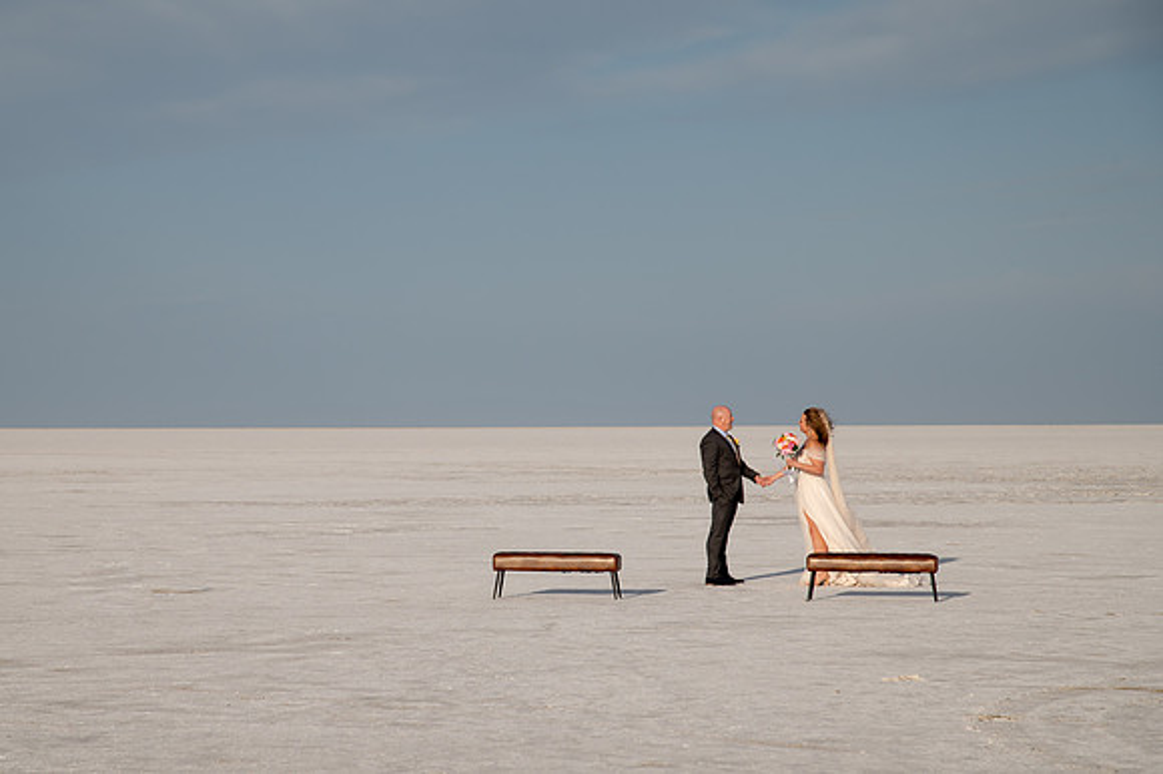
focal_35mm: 133
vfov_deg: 10.3
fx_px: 4302
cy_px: 430
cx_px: 517
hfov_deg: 15.4
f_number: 8
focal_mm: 120
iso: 200
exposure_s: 1/800
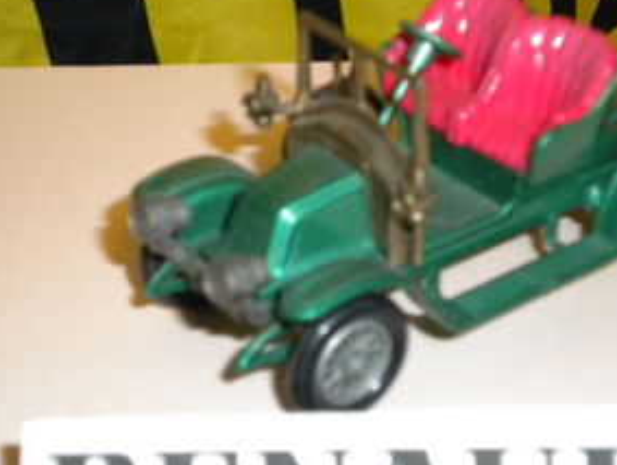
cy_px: 260
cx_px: 320
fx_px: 1713
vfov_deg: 15.4
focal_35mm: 96
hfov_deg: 20.4
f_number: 4.6
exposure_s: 1/60
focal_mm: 12.3
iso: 400
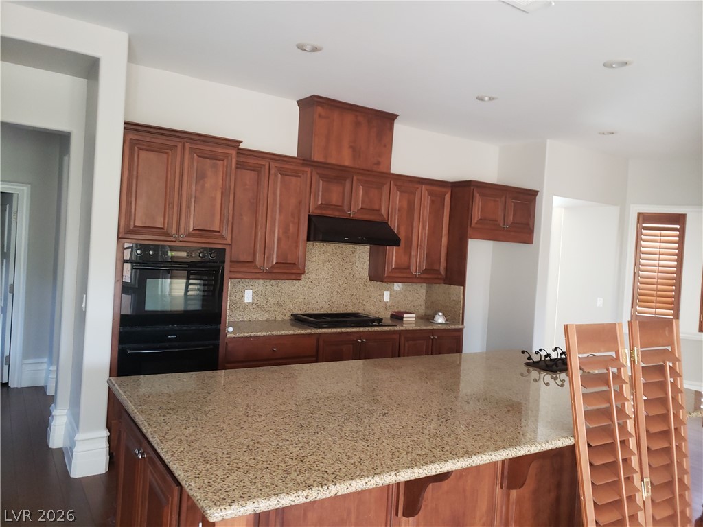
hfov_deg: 67.3
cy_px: 264
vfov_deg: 53.1
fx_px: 528
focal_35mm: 26
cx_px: 352
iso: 250
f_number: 1.5
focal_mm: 4.3
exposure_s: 1/24
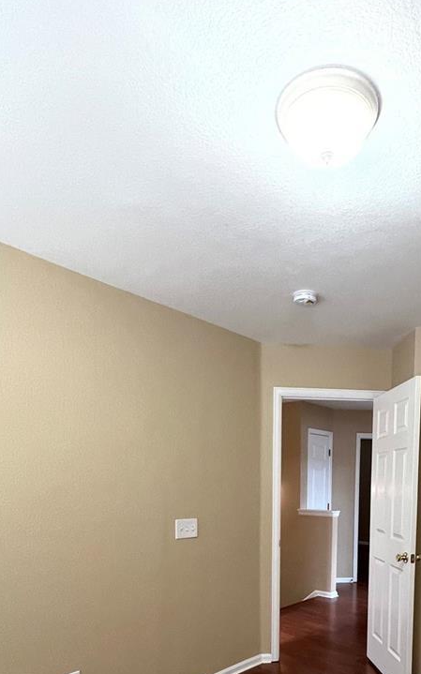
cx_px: 283
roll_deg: -3.6
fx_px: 422
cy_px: 522
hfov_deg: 51.9
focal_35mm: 23
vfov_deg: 70.8
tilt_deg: -4.2
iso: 200
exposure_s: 1/120
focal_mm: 1.57
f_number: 1.8
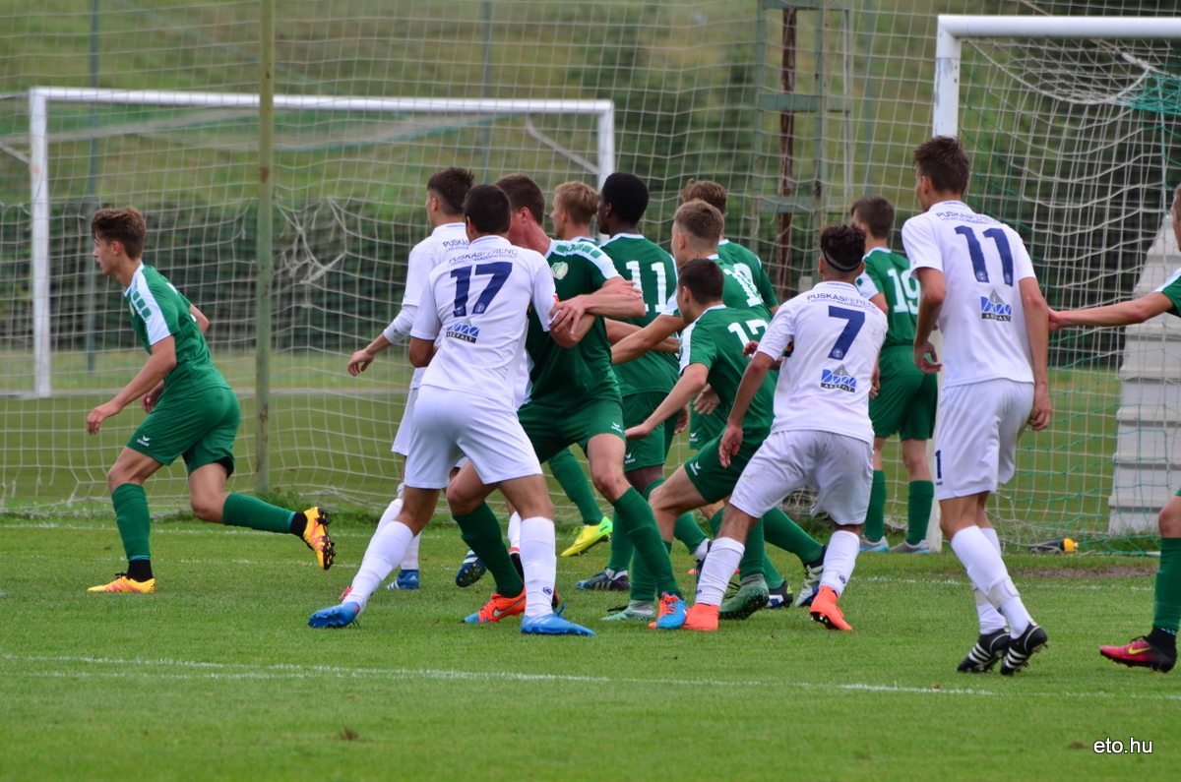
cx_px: 590
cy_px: 391
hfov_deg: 4.6
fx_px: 14733
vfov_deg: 3.0
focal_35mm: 450
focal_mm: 300
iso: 400
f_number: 6.3
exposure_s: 1/800
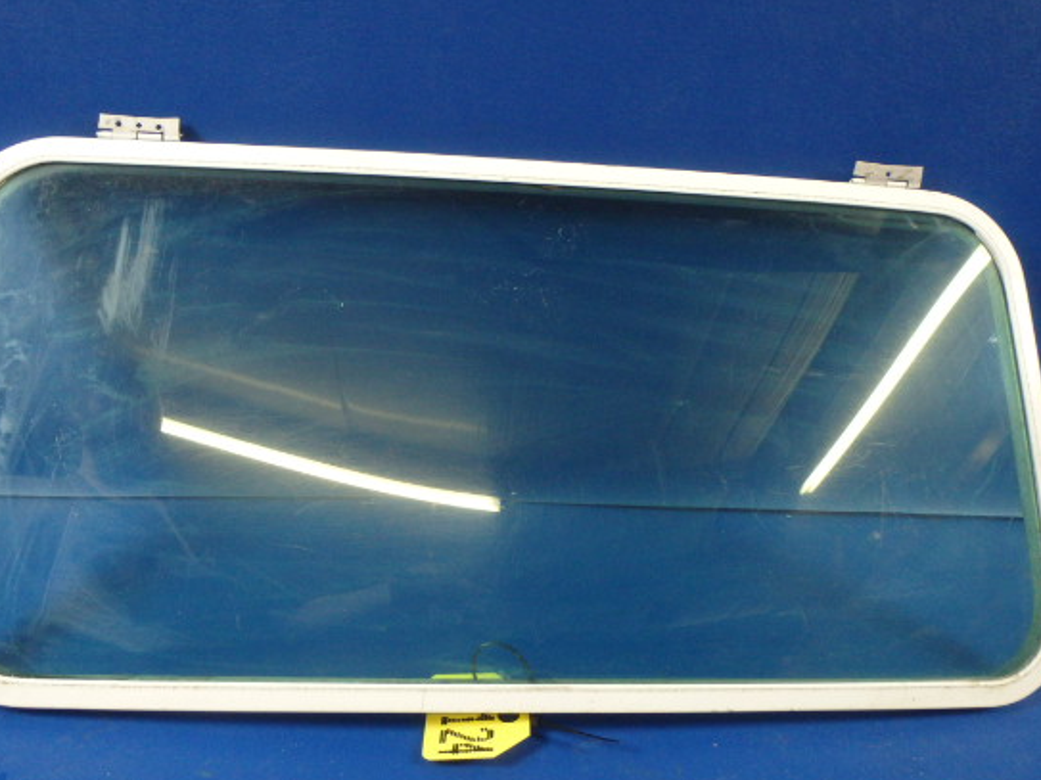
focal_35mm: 33
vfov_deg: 42.9
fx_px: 992
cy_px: 410
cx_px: 481
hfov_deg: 55.3
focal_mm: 5
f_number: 3.9
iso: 500
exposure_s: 1/30
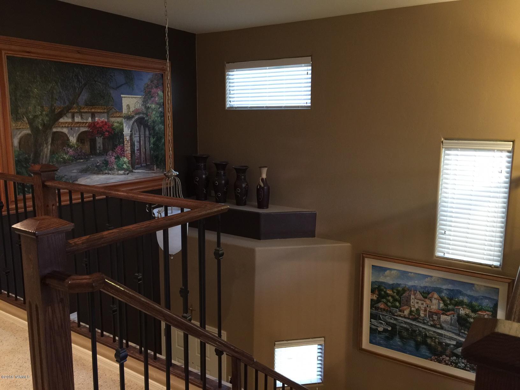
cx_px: 260
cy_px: 195
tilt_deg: -8.8
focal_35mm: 29
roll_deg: -1.8
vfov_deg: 48.2
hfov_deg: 61.7
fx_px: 436
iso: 80
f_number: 2.2
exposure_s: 1/4
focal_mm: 4.15
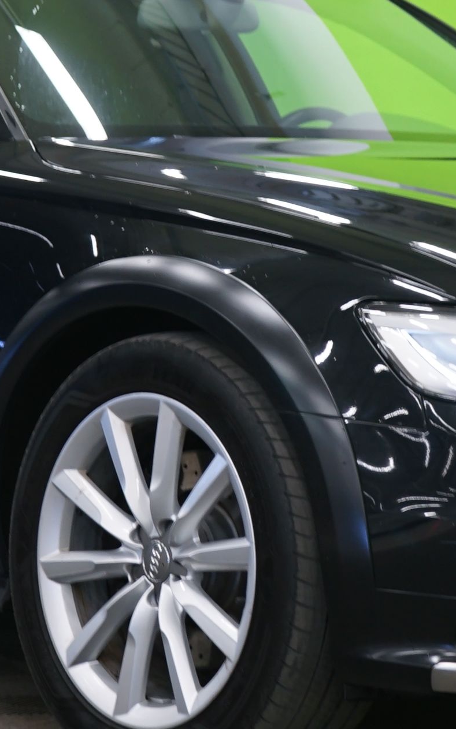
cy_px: 221
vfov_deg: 12.9
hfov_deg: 8.1
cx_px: 181
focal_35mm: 162
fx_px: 3222
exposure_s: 1/8
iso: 400
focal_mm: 51
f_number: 4.5
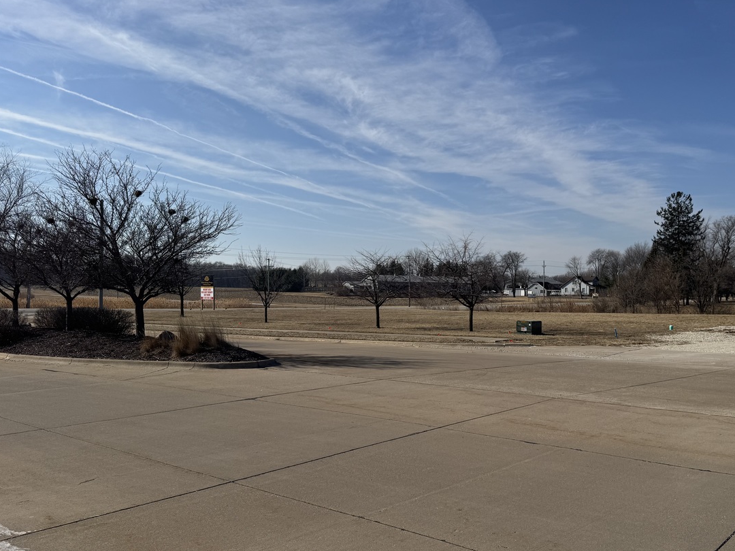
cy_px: 295
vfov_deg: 44.1
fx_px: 679
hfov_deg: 56.5
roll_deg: +0.3
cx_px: 427
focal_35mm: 32
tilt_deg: -0.7
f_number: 1.78
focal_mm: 6.76
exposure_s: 1/9009
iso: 80
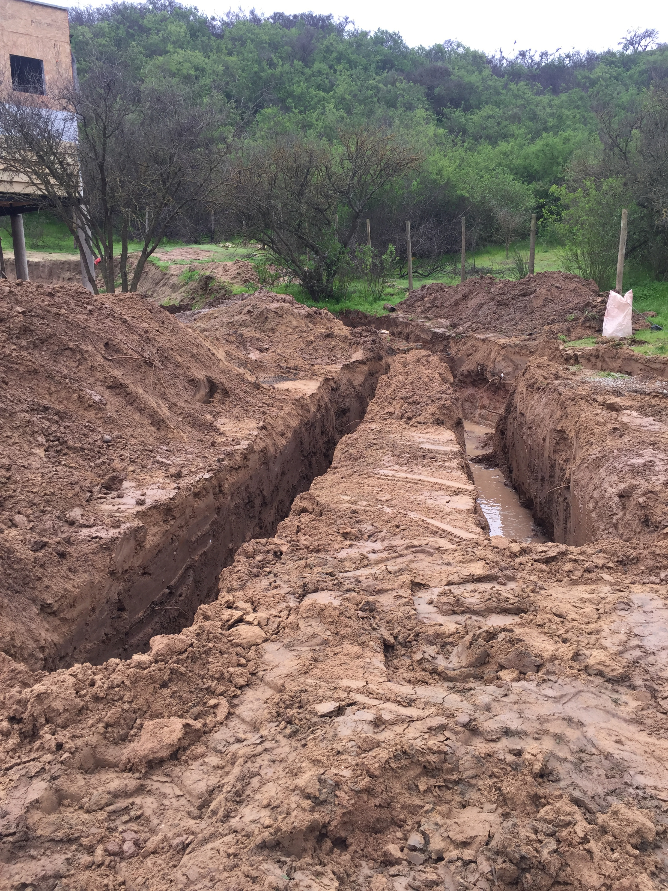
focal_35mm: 29
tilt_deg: -12.5
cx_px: 334
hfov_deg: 48.2
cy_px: 446
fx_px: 746
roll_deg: +1.1
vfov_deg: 61.7
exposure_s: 1/194
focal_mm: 4.15
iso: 32
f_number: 2.2
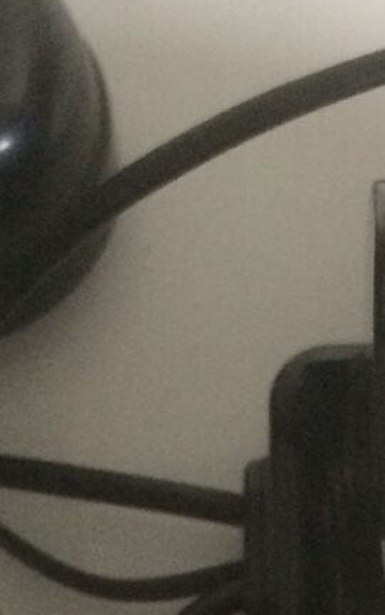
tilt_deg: -81.8
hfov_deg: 11.1
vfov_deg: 17.2
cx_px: 428
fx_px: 1947
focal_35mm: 116
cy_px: 732
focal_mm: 4.15
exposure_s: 1/33
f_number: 2.2
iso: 250
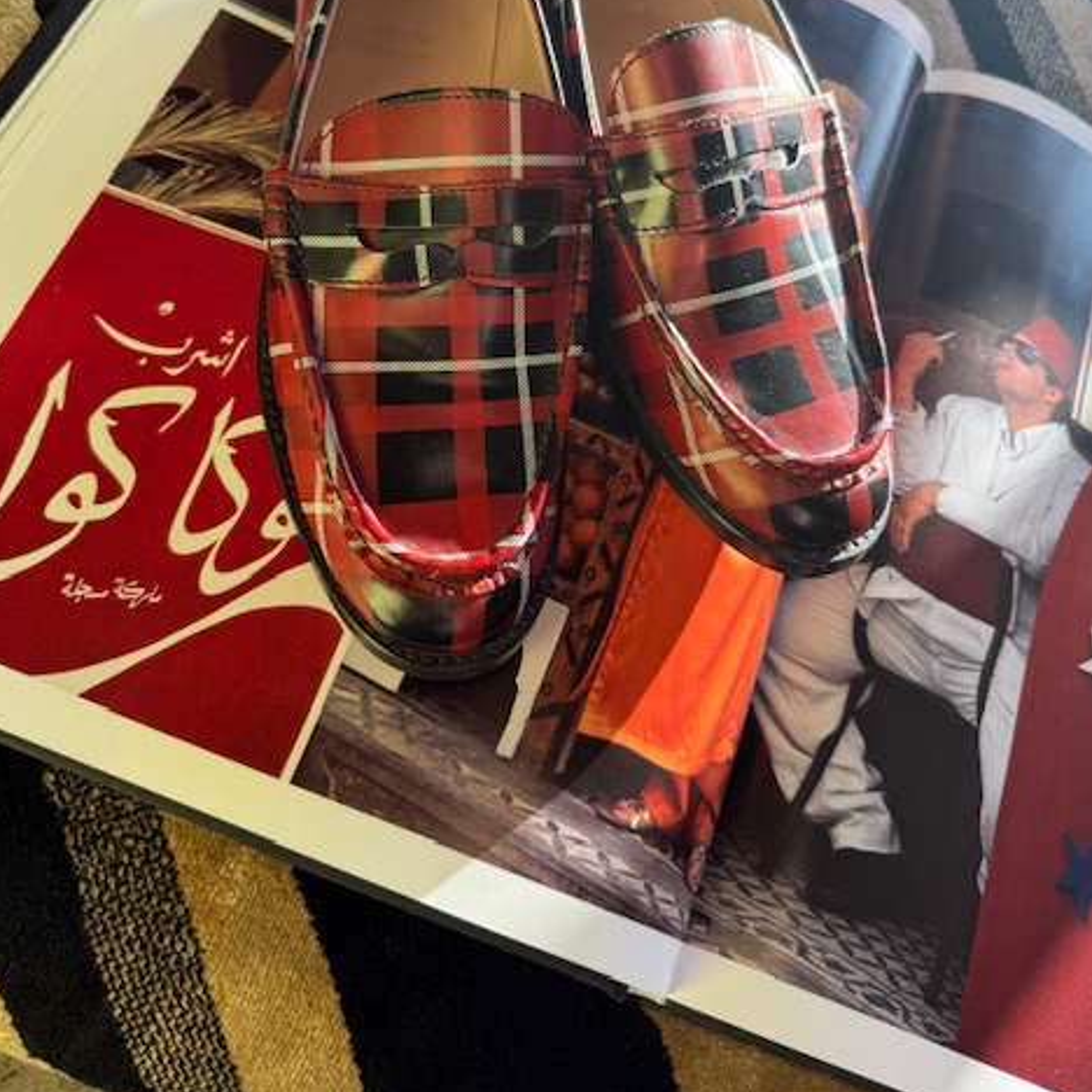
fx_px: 1035
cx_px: 551
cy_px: 394
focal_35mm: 29
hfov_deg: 55.6
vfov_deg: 54.8
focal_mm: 6.76
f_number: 1.78
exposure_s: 1/470
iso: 100
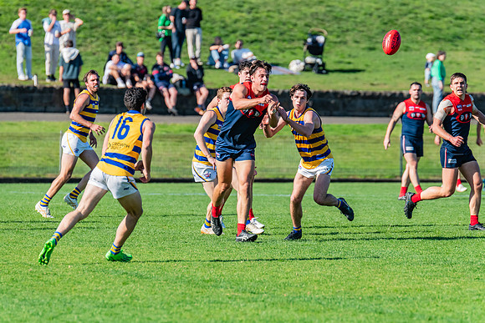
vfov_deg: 3.1
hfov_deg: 4.7
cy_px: 161
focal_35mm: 441
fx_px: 5943
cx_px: 239
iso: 800
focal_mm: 420
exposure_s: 1/1600
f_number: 7.1
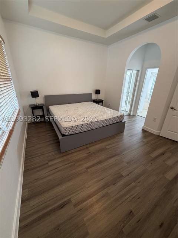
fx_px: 96
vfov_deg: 102.1
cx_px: 89
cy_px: 119
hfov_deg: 85.7
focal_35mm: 14
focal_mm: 2.22
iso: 200
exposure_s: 1/60
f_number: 2.2
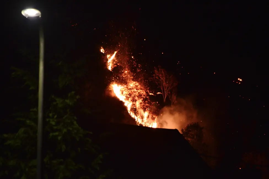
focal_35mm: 300
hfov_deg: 6.9
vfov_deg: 4.6
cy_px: 90
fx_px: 2240
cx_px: 134
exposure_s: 1/15
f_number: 5.6
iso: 800
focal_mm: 200
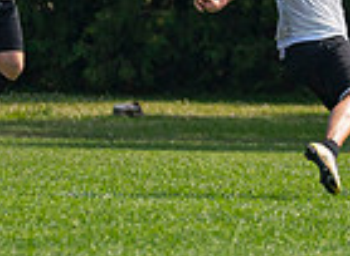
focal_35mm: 1565
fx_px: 15702
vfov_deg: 0.9
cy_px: -18
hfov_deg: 1.3
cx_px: 621
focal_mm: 200
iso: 400
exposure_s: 1/5000
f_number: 2.8
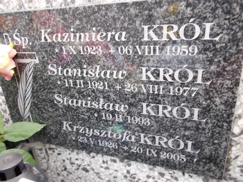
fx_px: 183
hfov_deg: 67.3
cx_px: 122
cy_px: 91
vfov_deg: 53.1
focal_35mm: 26
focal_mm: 4.6
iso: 100
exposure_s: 1/25
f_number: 3.2
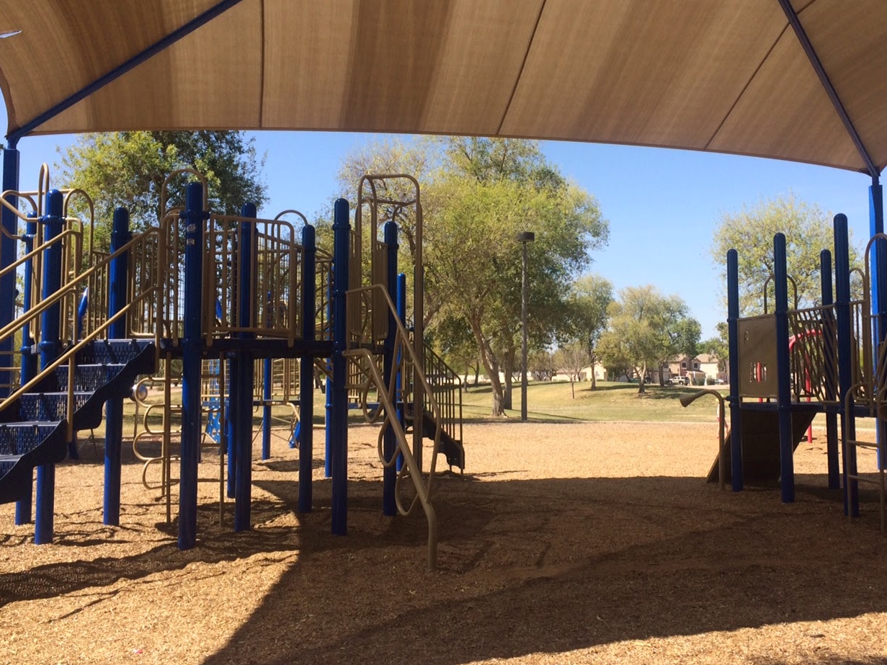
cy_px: 305
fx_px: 999
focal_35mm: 39
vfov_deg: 36.8
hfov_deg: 47.6
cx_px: 532
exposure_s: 1/1642
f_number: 2.2
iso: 40
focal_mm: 4.12
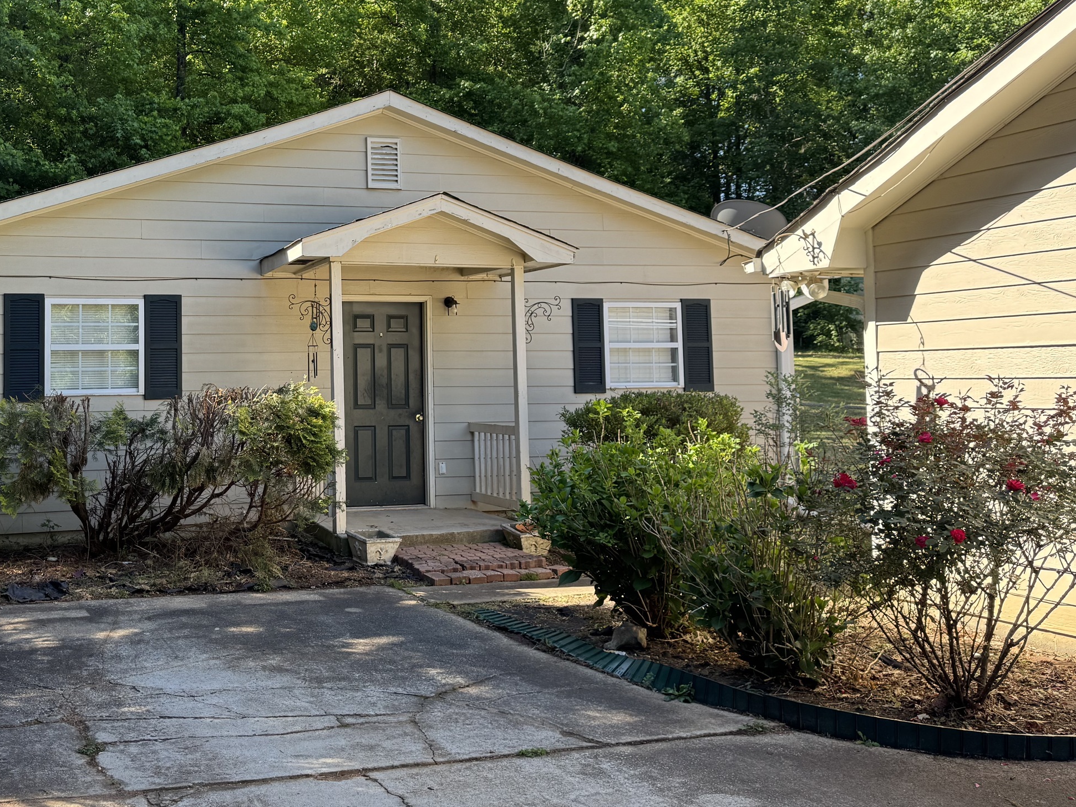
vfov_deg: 37.5
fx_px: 1181
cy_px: 301
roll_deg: +0.8
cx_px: 309
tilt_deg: +3.4
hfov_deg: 47.7
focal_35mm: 38
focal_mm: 6.76
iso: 80
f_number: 1.78
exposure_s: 1/609
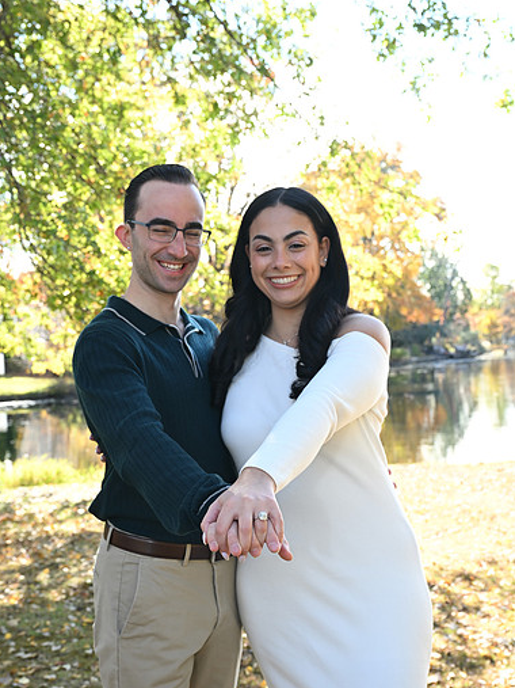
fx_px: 873
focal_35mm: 44
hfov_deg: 32.9
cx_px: 254
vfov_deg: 42.9
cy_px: 357
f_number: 6.3
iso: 200
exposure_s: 1/80
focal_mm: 40
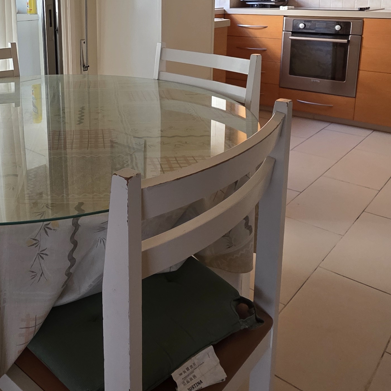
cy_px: 89
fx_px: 422
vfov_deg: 47.5
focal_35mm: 33
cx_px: 115
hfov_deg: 48.5
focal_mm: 2.2
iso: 200
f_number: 1.9
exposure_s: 1/50
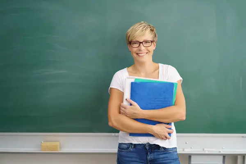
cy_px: 82
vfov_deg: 24.6
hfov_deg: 36.2
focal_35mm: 55
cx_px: 123
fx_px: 376
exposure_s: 1/160
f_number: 2.5
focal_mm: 55
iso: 100
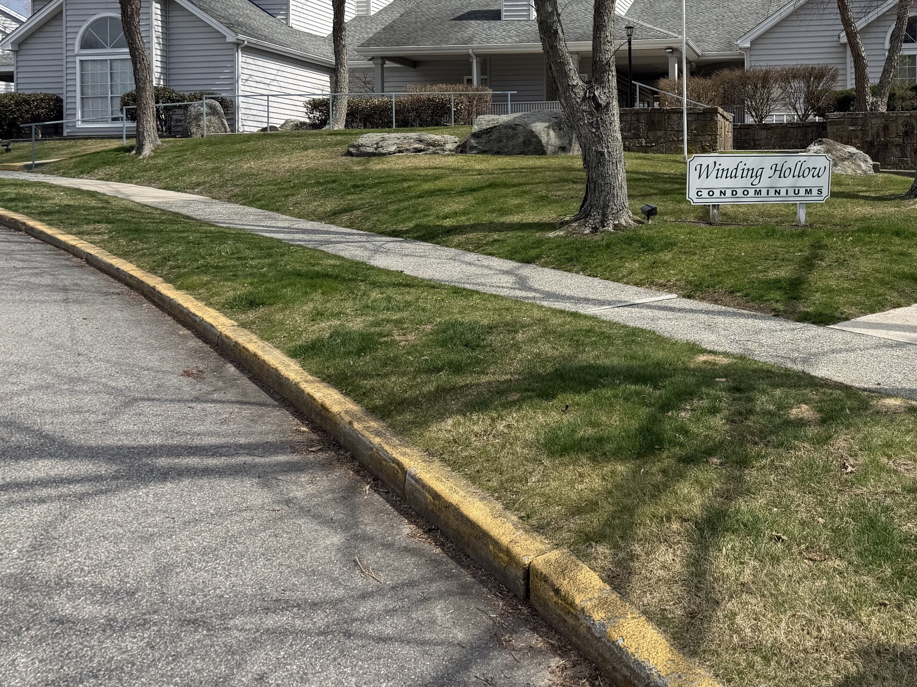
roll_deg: +0.7
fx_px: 980
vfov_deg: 37.8
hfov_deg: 48.0
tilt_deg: +1.0
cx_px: 699
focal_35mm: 37
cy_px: 182
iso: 80
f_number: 1.78
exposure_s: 1/4167
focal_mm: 6.76
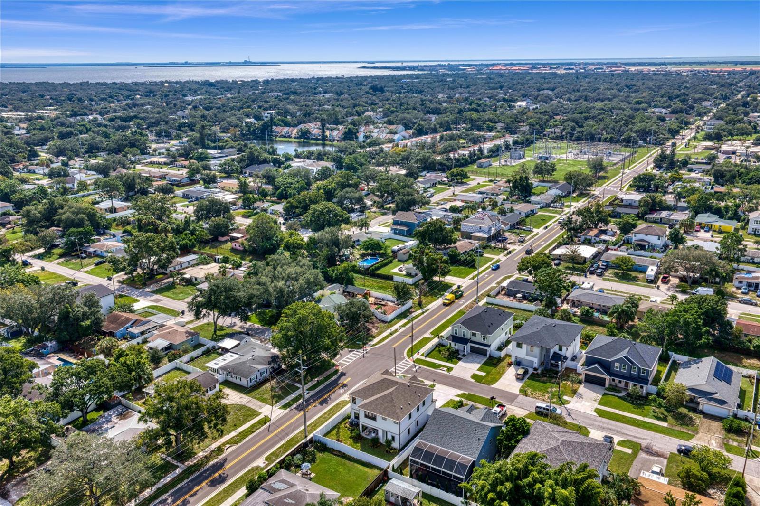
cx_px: 380
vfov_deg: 46.4
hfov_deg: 65.5
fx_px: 591
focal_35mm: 28
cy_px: 253
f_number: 8
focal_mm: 14.45
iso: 200
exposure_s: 1/500
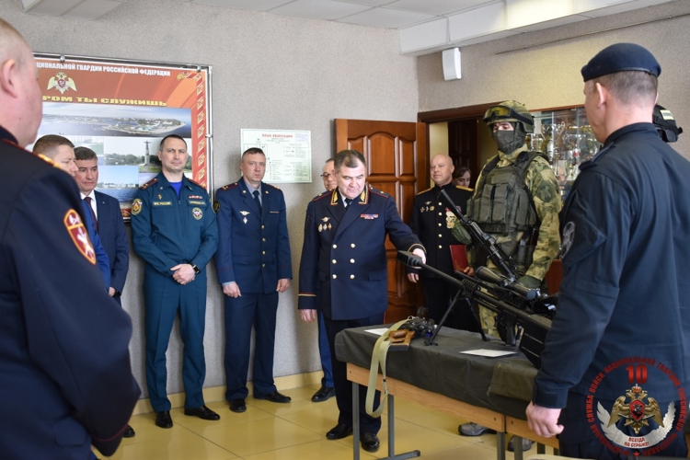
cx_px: 345
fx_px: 805
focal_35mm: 42
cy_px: 230
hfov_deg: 46.4
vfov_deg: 31.9
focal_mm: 28
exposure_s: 1/50
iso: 500
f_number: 4.2
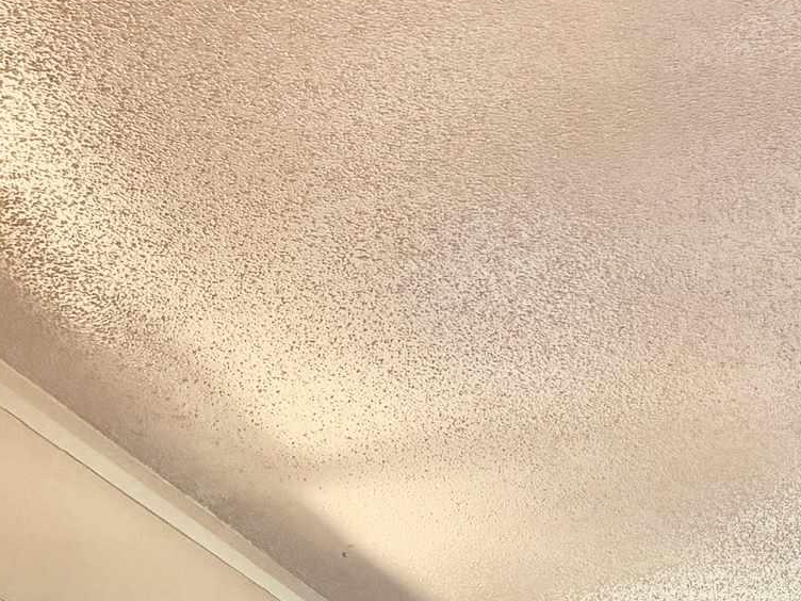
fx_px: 2268
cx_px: 1149
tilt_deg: +6.7
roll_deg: -0.3
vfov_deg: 14.2
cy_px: 891
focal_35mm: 98
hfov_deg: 18.1
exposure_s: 1/120
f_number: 1.78
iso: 250
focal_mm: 6.76
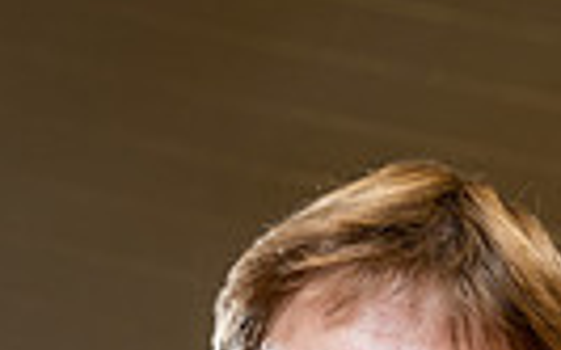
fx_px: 2369
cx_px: 148
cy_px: 928
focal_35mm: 155
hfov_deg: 13.5
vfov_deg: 7.7
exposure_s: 1/125
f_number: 4
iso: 400
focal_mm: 45
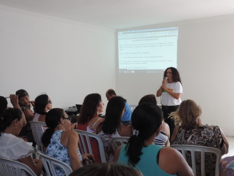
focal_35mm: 43
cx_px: 117
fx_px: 291
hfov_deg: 43.9
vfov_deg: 33.6
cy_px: 88
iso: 320
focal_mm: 7.6
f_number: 3.4
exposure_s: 1/60
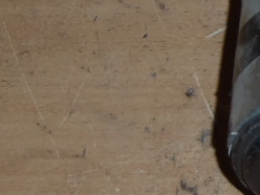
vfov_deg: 8.1
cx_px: 348
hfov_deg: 10.8
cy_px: -129
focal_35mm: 179
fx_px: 1344
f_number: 4.6
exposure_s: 1/40
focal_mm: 6.83
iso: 100
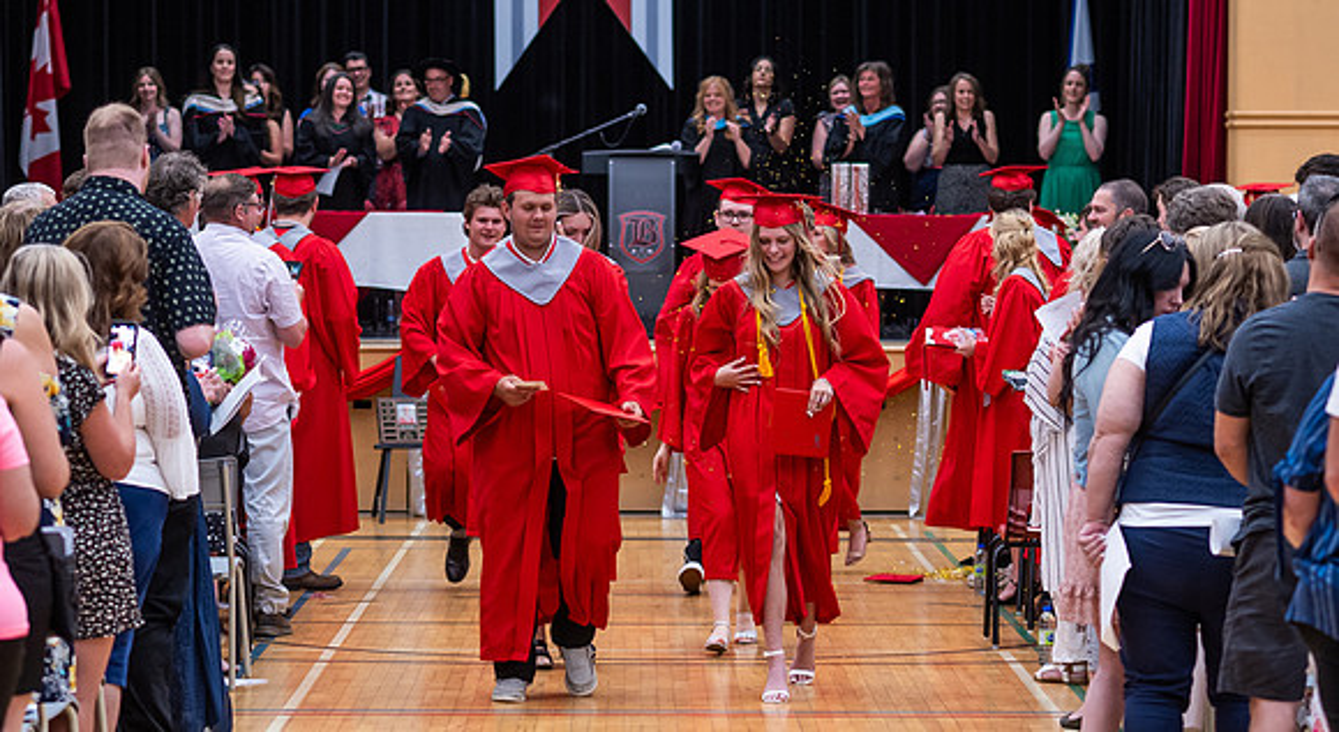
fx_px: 5235
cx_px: 747
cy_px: 684
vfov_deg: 8.0
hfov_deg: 14.6
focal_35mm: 148
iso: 1000
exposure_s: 1/200
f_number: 2.8
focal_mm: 85
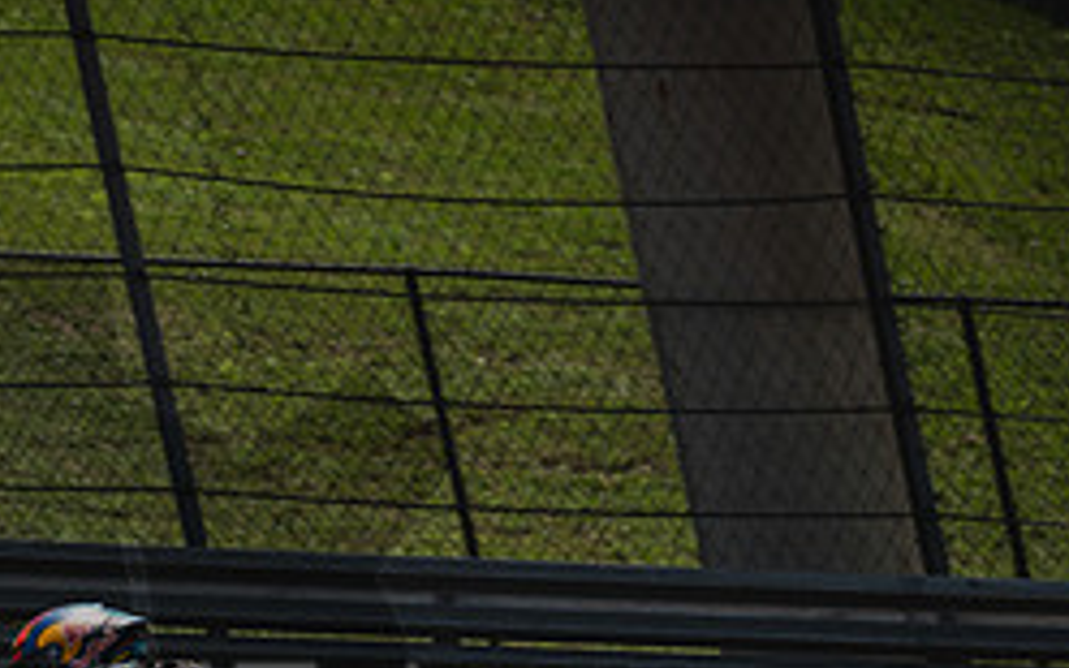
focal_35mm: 358
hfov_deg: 5.9
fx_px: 10430
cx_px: 39
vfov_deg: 3.7
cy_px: 787
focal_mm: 100
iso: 250
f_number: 4.5
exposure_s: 1/2000
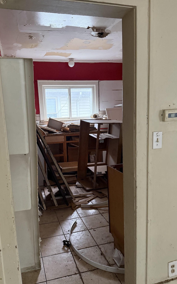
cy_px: 144
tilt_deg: -7.7
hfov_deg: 47.3
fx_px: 201
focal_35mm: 26
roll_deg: +3.3
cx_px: 71
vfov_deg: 70.4
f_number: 1.78
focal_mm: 6.76
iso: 800
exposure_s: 1/57
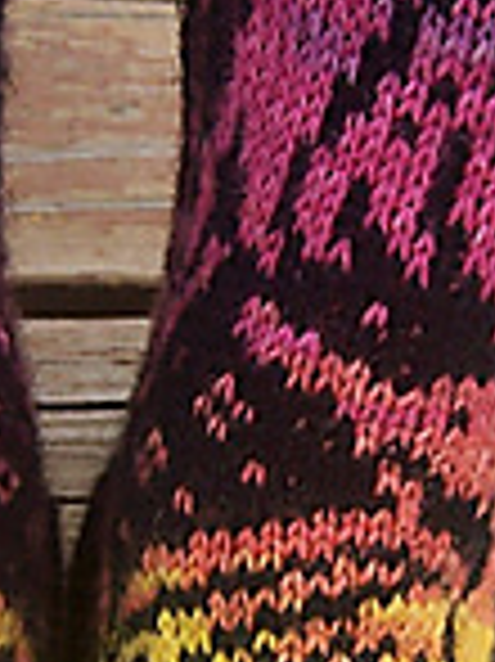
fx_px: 2998
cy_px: 410
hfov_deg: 9.4
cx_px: 104
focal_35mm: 157
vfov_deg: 12.6
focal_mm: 6.2
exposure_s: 1/200
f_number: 2.8
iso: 80
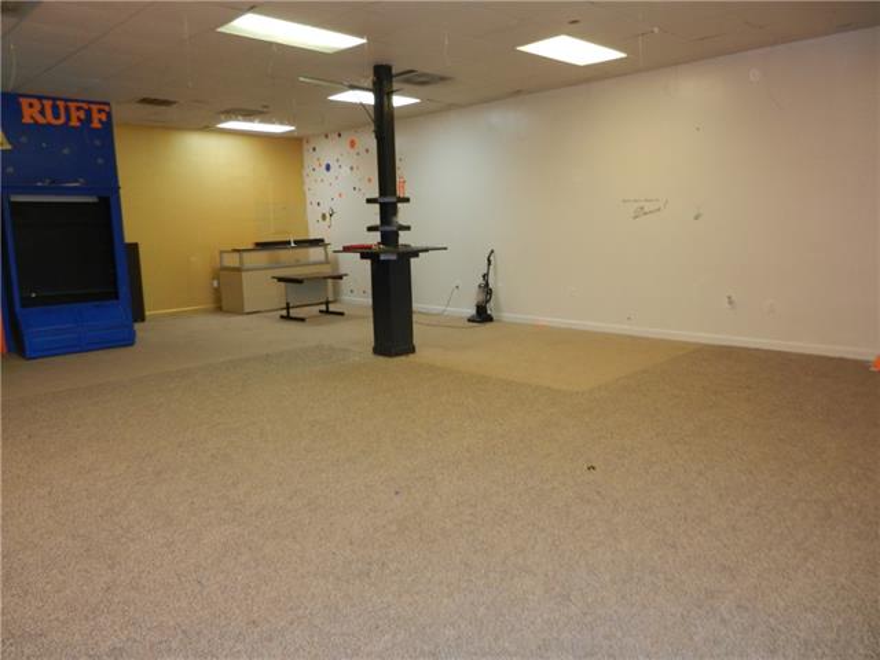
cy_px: 330
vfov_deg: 54.9
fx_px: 636
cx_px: 440
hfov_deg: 69.4
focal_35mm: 25
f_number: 3.5
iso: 200
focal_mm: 4.5
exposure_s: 1/30
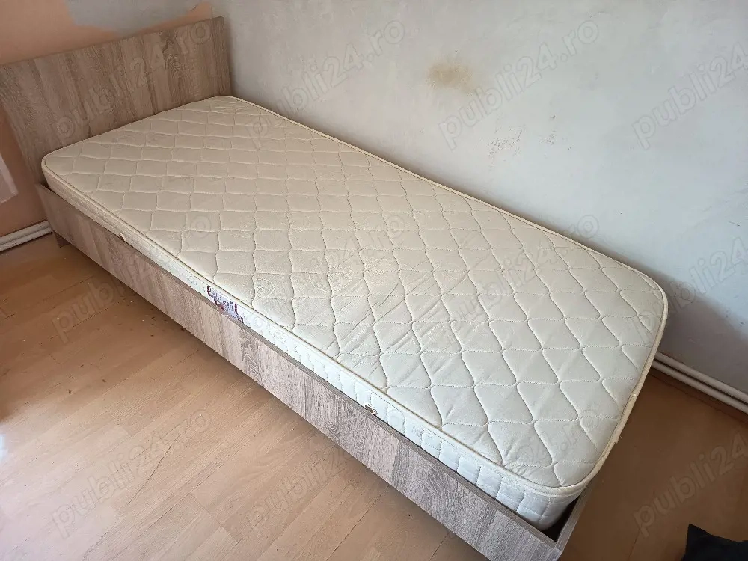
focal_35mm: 24
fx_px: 519
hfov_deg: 71.6
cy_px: 280
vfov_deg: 56.8
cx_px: 374
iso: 637
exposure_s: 1/25.1
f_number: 1.7
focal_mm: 5.24
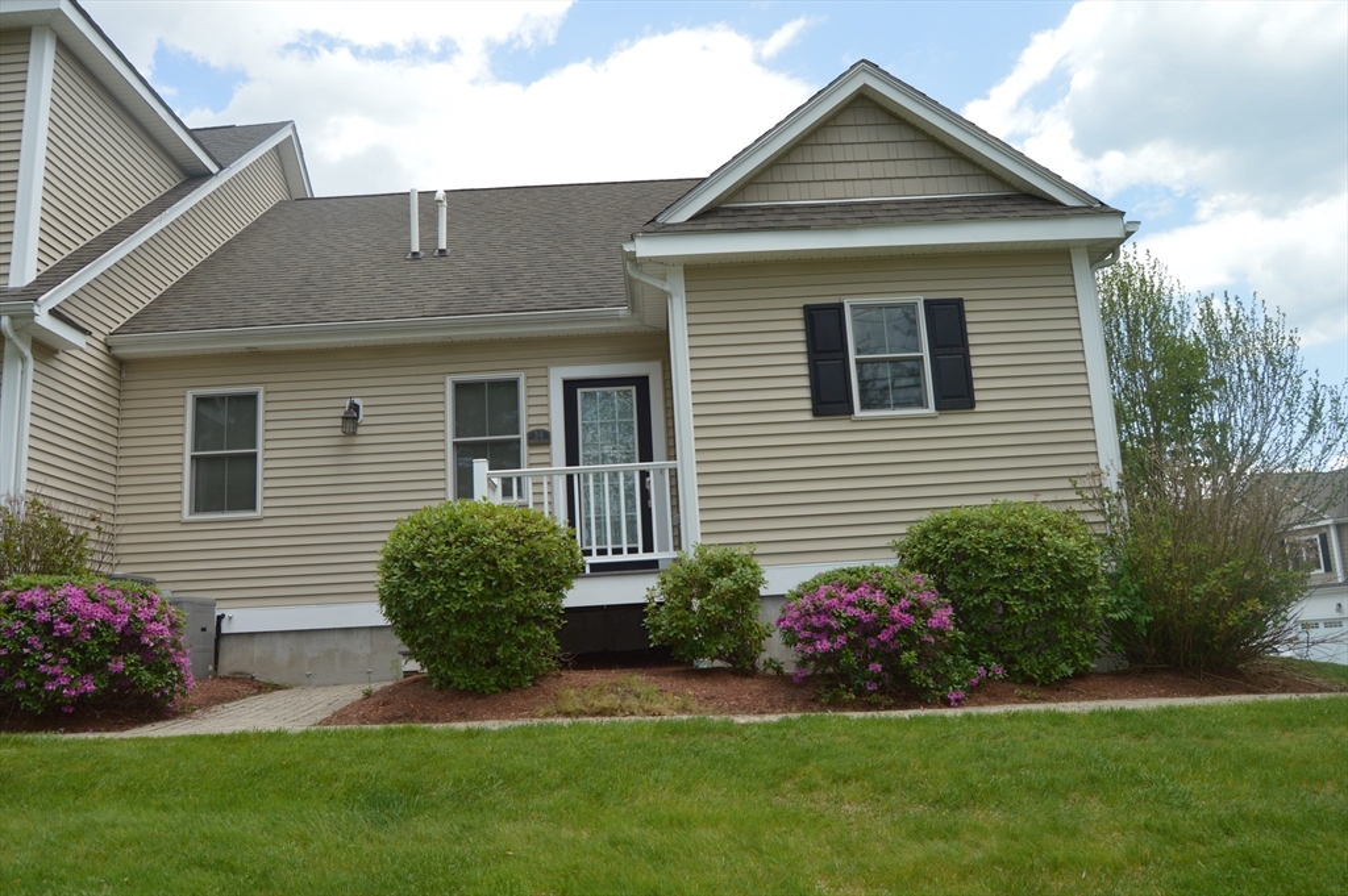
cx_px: 674
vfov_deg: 47.9
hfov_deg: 67.4
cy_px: 448
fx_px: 1010
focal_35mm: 27
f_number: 8
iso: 100
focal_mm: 18
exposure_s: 1/200
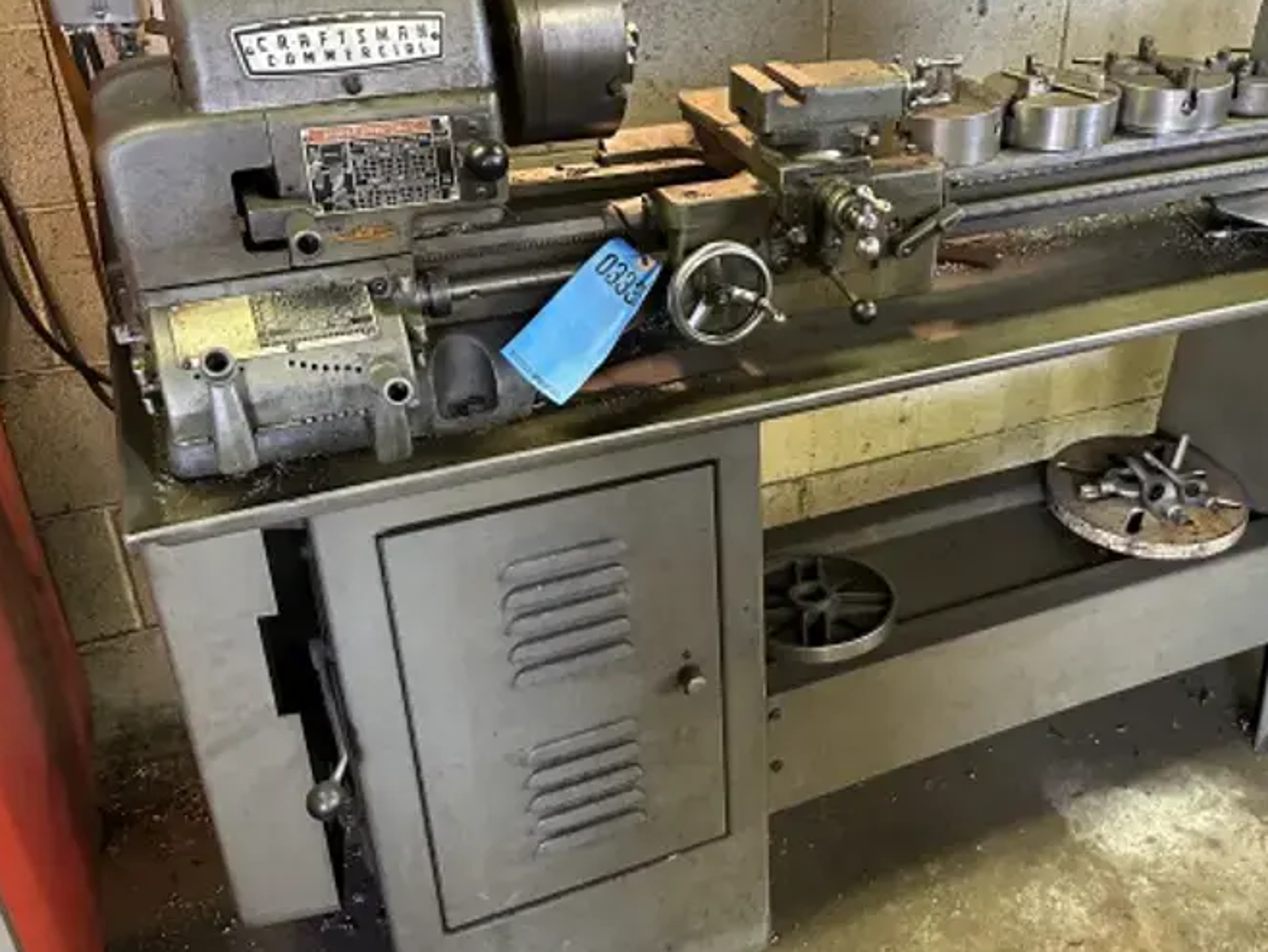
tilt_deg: -30.5
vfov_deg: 40.7
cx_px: 838
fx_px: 1283
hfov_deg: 51.7
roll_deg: -3.3
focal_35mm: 35
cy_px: 422
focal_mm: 6.86
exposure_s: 1/60
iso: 800
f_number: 1.78
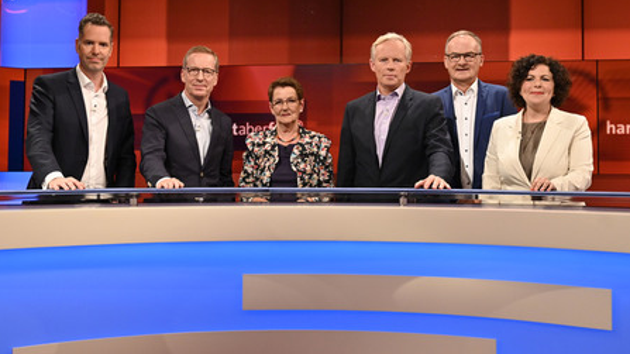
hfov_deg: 54.0
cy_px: 172
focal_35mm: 37
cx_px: 315
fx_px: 618
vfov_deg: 32.0
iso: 3200
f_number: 4
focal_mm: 35
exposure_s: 1/250
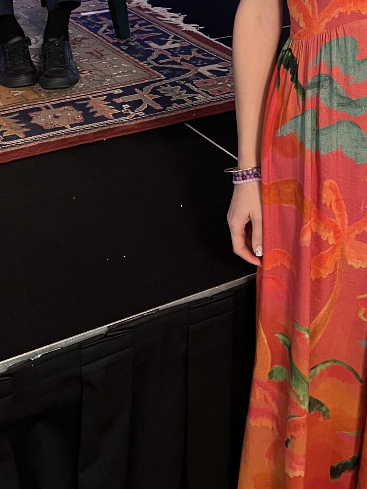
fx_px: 820
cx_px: 197
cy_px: -30
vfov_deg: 30.3
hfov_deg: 25.2
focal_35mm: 58
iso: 400
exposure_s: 1/40
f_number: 1.5
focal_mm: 5.7
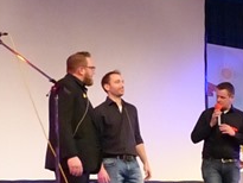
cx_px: 242
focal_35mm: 102
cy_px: 109
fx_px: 716
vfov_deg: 14.5
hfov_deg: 18.7
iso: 1600
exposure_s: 1/160
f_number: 4
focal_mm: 6
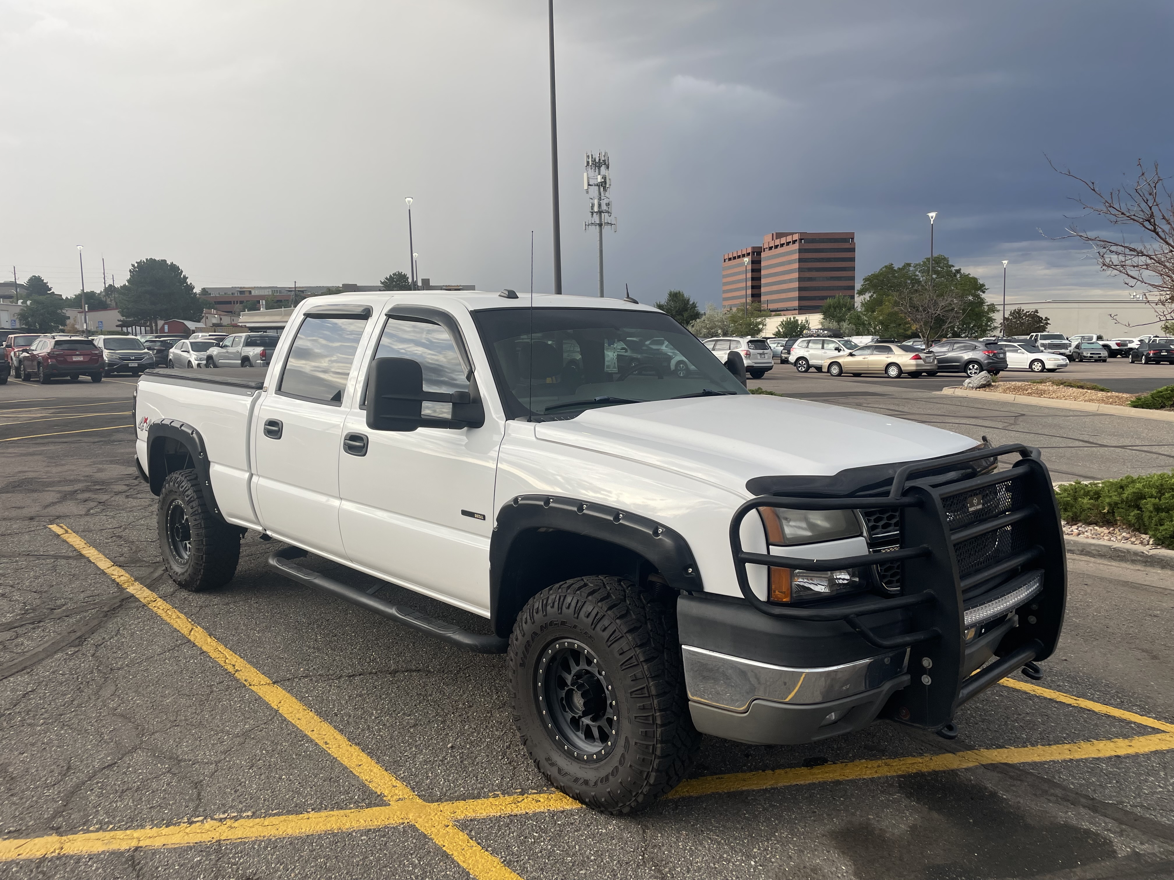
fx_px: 882
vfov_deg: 53.1
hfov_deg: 67.3
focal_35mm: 26
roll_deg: +1.6
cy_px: 440
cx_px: 587
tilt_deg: -5.8
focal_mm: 4.2
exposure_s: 1/447
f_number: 1.6
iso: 32
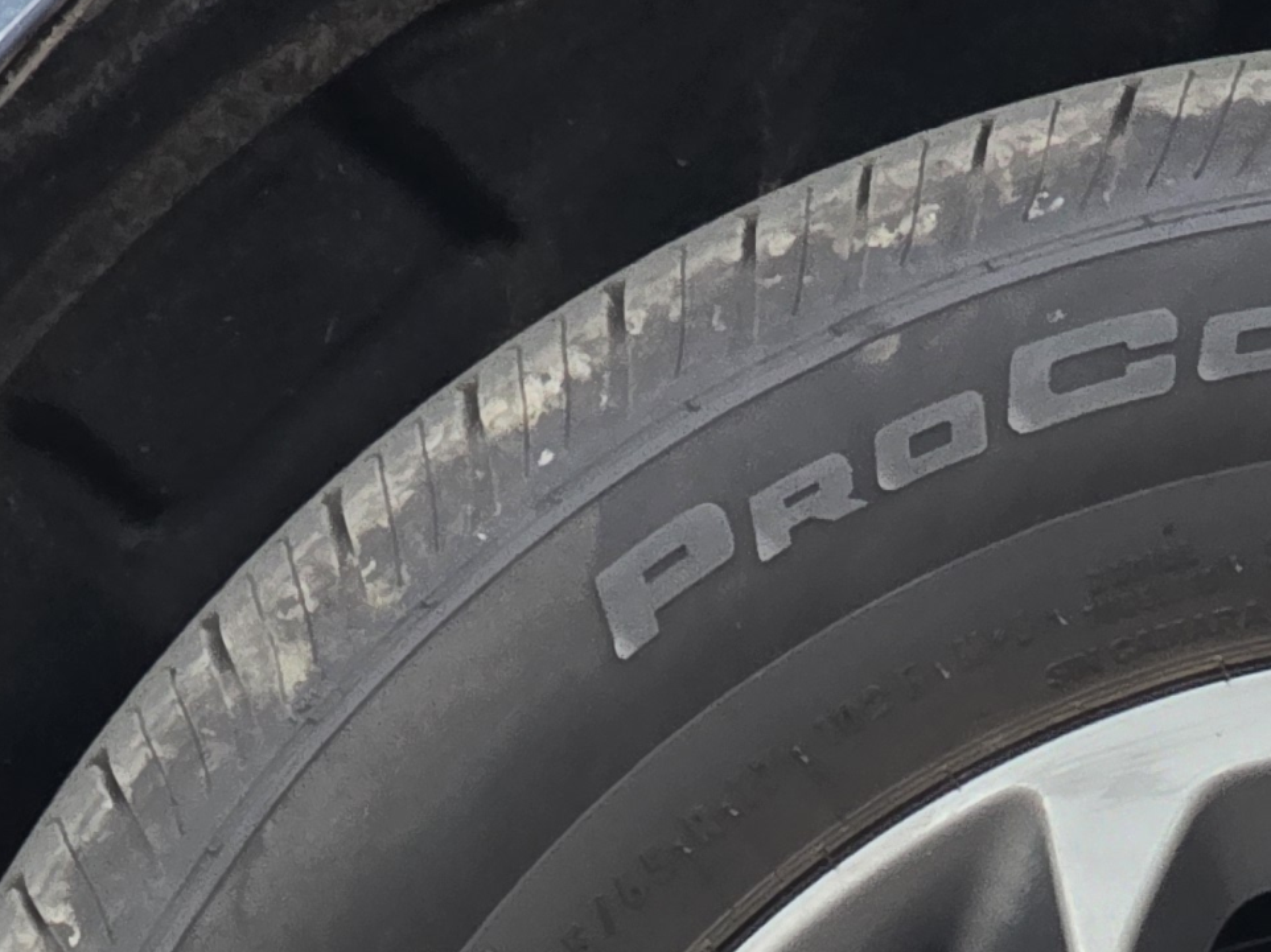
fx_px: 10535
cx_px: 712
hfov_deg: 6.9
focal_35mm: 287
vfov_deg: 5.1
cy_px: 1839
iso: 320
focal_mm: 7.9
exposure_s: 1/30
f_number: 2.4
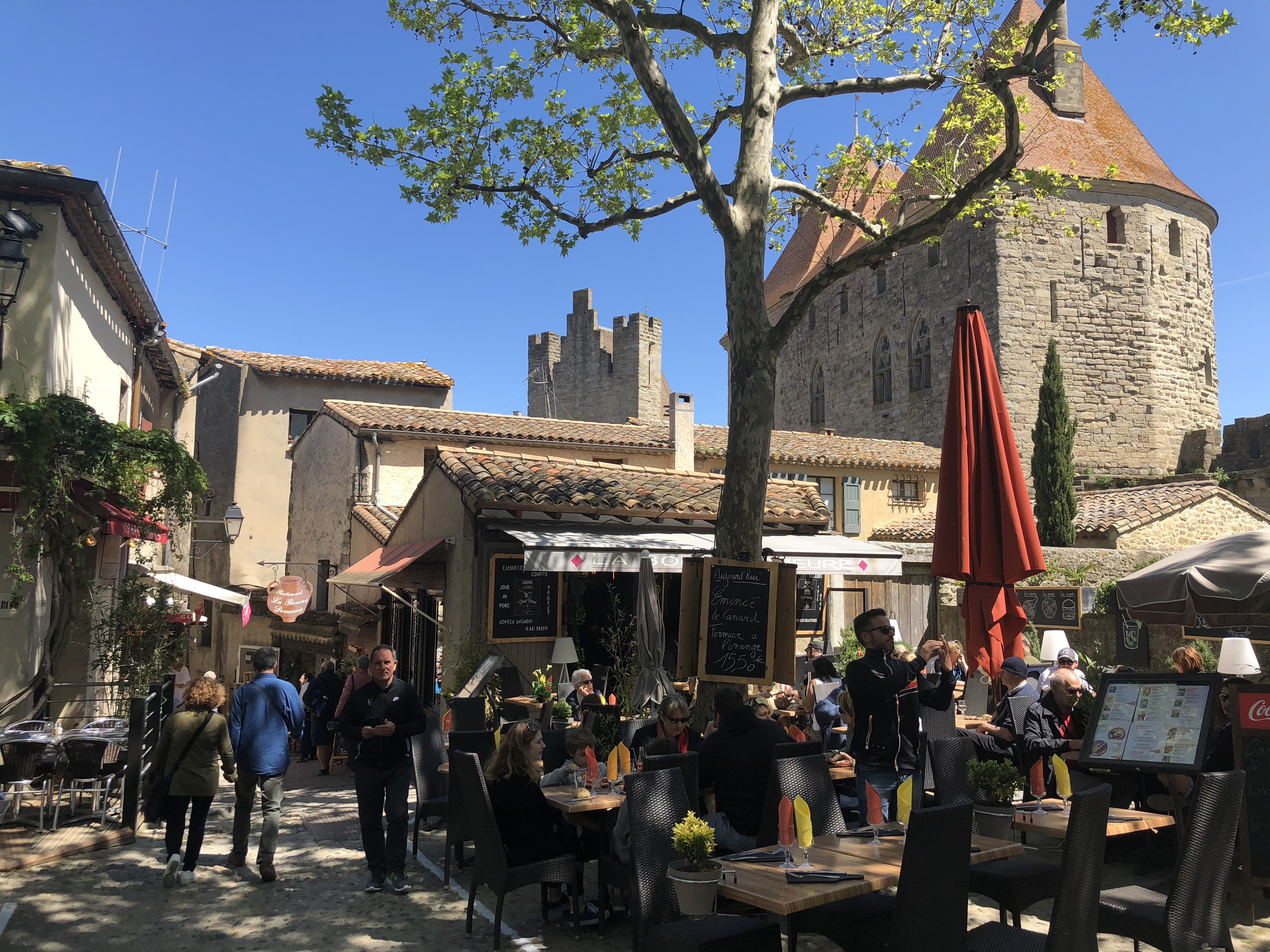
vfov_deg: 49.7
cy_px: 476
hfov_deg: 63.4
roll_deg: +0.1
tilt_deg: +6.3
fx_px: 1027
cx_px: 635
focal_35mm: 28
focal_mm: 4
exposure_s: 1/979
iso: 20
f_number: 1.8
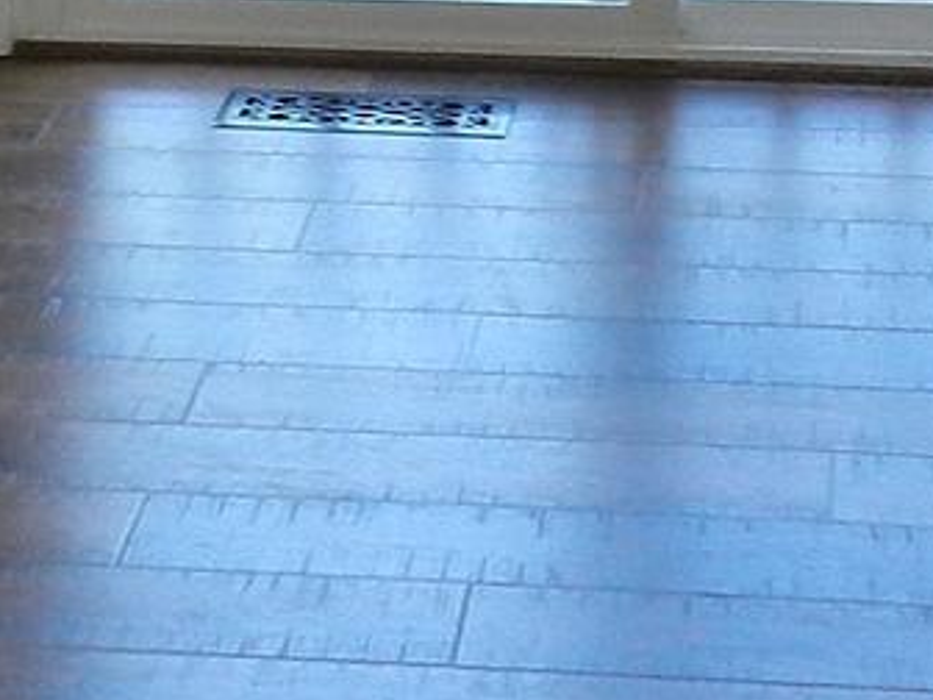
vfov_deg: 10.0
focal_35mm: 140
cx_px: 439
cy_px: -561
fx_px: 3773
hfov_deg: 14.1
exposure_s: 1/80
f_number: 3.4
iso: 160
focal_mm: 4
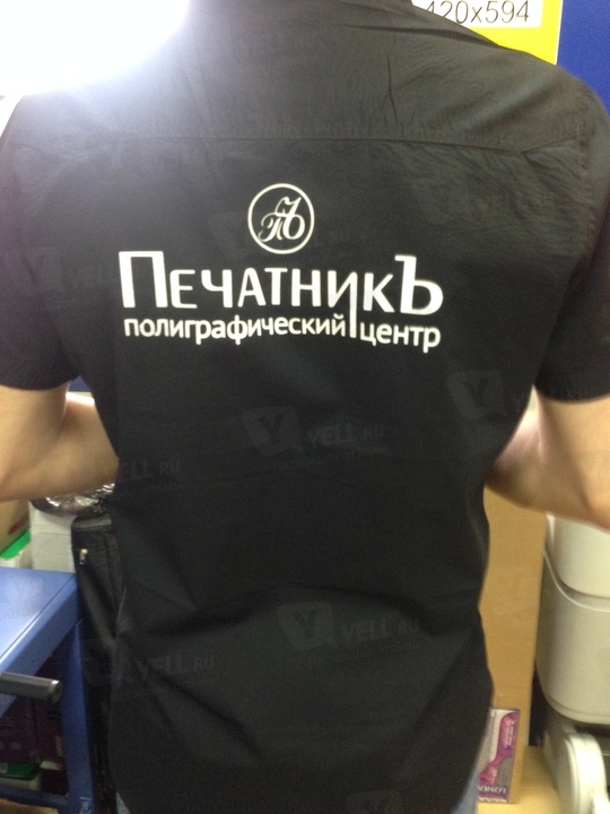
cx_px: 305
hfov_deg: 42.9
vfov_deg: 55.4
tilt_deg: -16.0
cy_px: 407
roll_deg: +1.7
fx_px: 775
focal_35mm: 33
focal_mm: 4.12
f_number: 2.4
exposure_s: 1/20
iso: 250
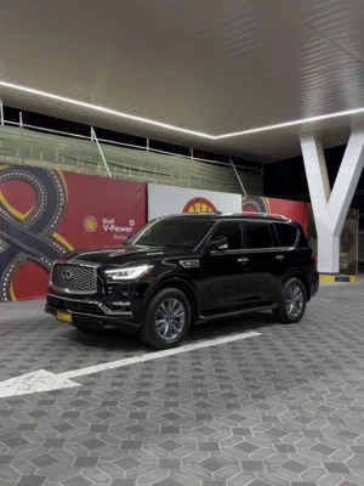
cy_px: 243
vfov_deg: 52.6
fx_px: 491
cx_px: 182
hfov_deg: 40.7
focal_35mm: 35
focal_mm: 6.76
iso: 125
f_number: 1.78
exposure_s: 1/104
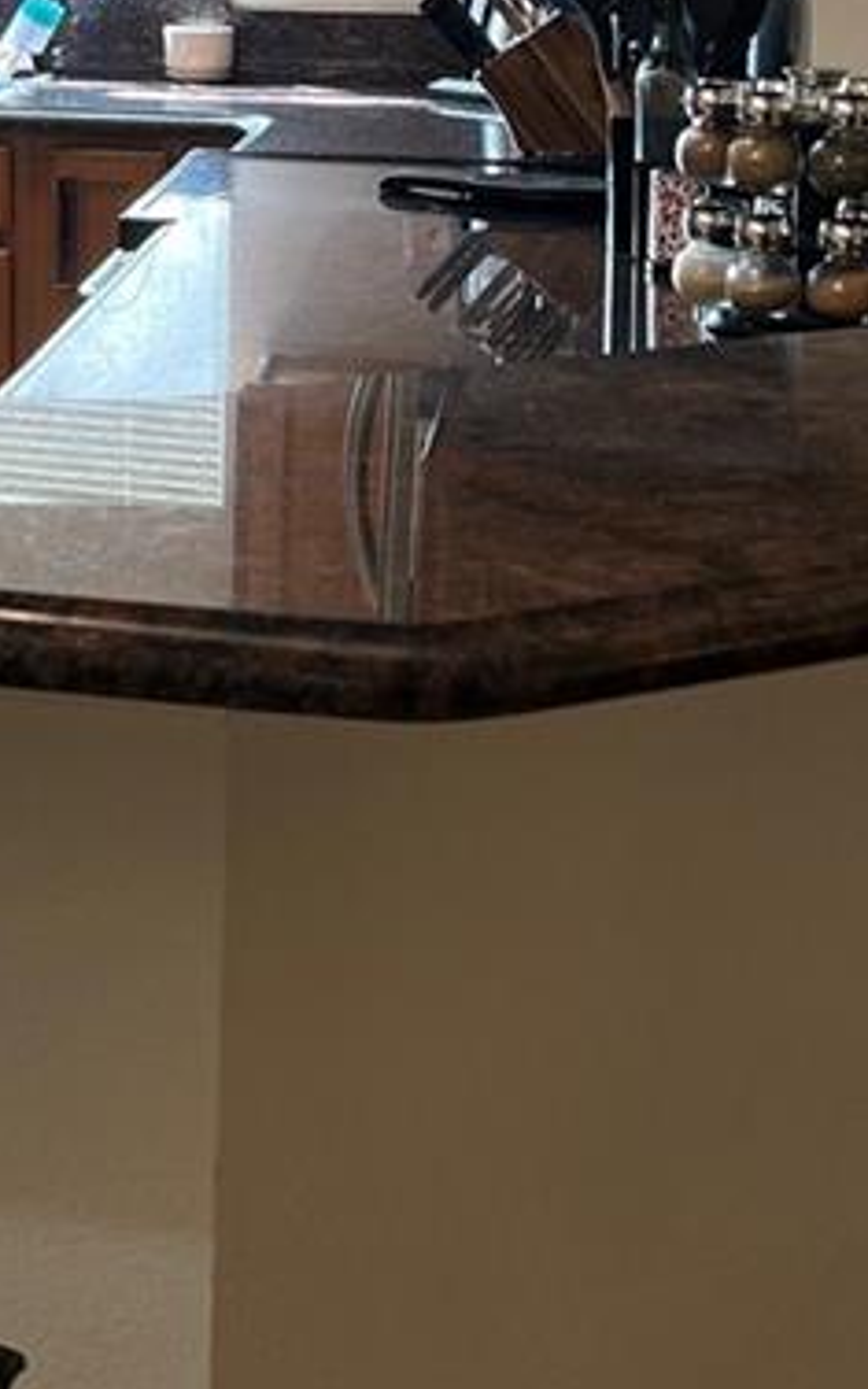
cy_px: -55
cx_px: -476
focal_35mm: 88
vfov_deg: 22.5
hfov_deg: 13.8
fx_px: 3331
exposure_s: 1/60
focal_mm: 5.7
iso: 80
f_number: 1.5
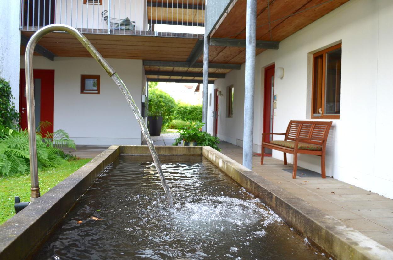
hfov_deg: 57.3
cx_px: 196
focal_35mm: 33
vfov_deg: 39.8
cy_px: 130
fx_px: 360
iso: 200
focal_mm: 22
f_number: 6.3
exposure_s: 1/160
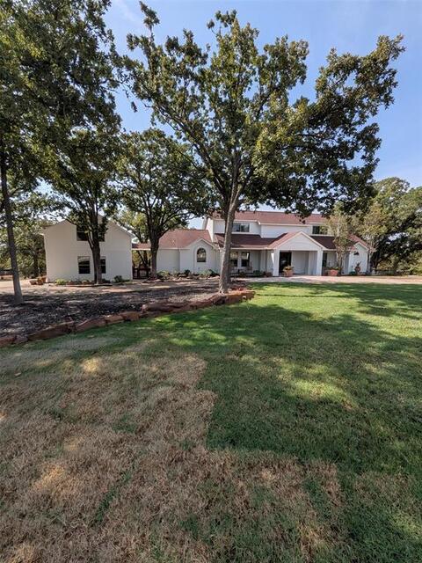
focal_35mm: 13
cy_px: 282
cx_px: 211
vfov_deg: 106.2
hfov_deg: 89.9
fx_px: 211
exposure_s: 1/1110
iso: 29
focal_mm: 1.54
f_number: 2.2
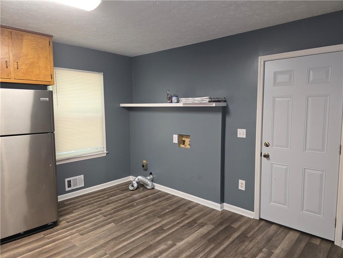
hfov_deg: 73.9
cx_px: 172
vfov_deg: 58.9
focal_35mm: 23
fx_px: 228
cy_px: 129
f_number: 1.7
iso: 100
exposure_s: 1/30
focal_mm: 6.3
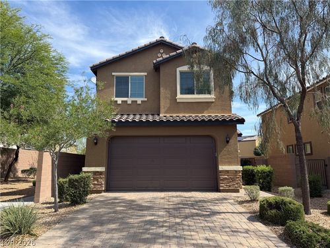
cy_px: 124
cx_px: 165
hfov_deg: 71.6
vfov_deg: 56.8
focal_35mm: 24
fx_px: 229
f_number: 1.78
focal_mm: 6.76
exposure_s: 1/2703
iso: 80
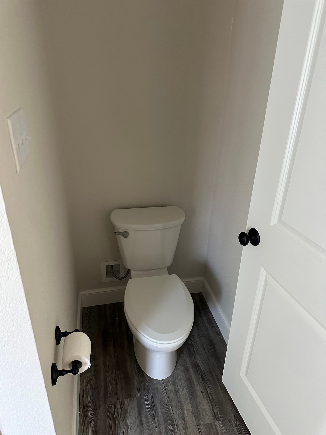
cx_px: 163
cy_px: 218
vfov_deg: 71.6
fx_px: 301
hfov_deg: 56.8
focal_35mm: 24
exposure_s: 1/60
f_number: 1.78
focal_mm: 6.86
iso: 640
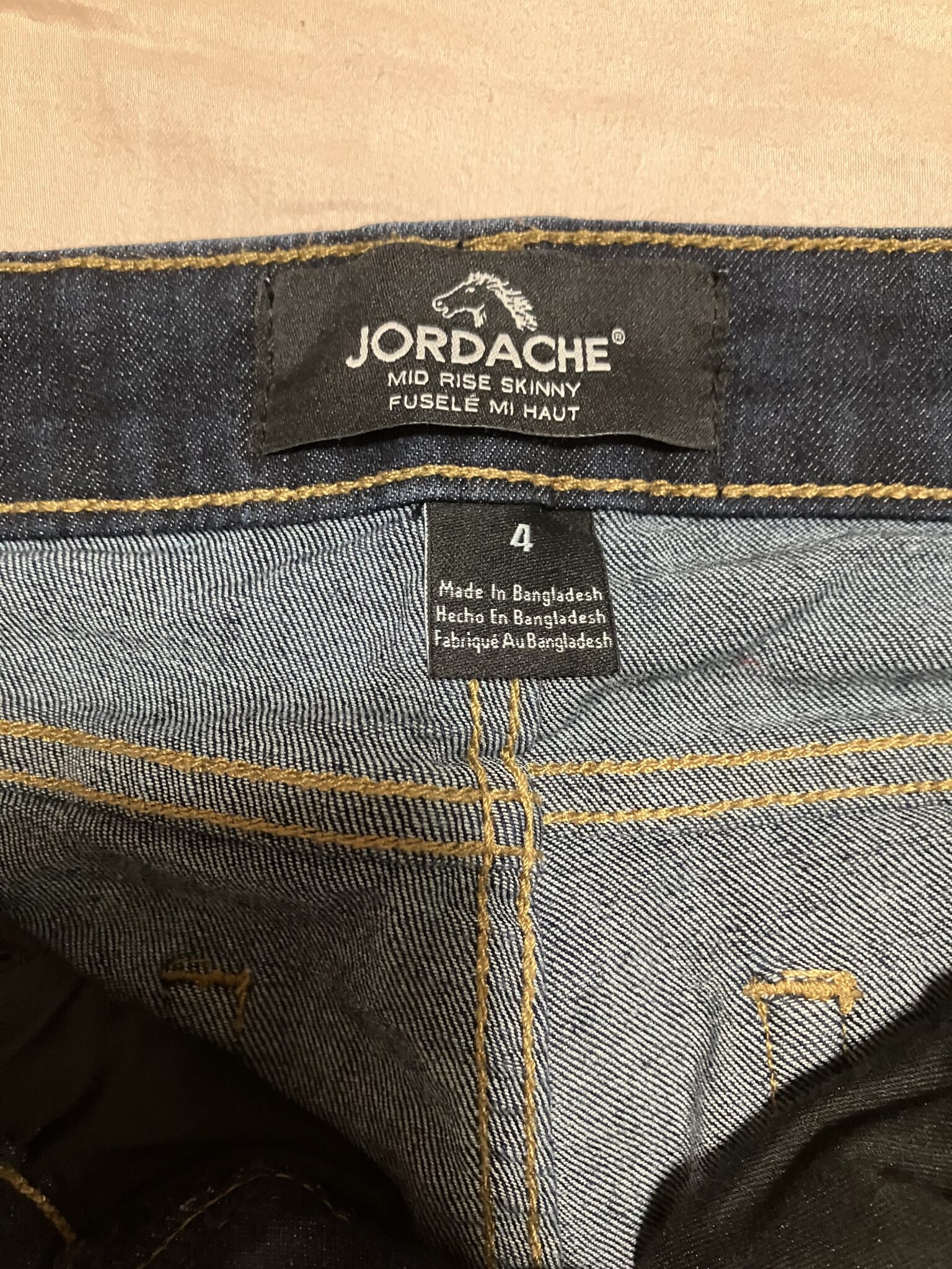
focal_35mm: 28
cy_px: 634
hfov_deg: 49.7
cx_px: 476
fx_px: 1027
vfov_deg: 63.4
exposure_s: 1/24
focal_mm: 3.99
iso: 640
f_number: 1.8
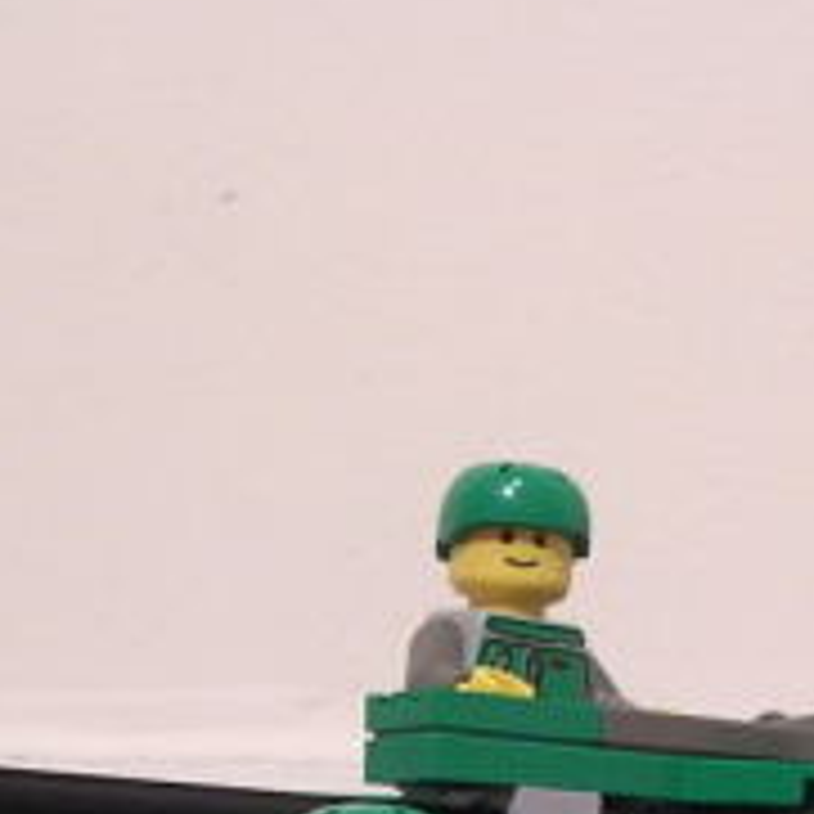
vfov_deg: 14.2
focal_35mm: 119
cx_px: 490
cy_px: 1007
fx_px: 3166
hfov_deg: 14.6
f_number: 2.8
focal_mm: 5.8
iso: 222
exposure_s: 1/3.7
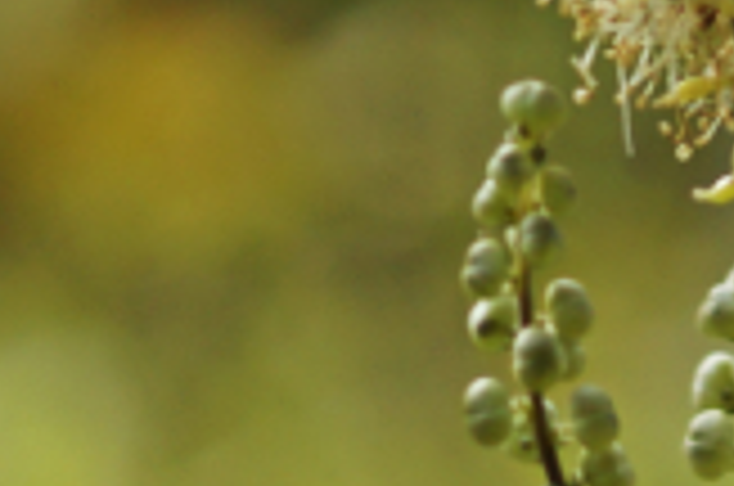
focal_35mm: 1107
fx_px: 22526
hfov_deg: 1.9
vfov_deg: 1.2
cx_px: 1045
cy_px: 477
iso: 160
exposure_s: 1/160
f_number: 4
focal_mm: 100
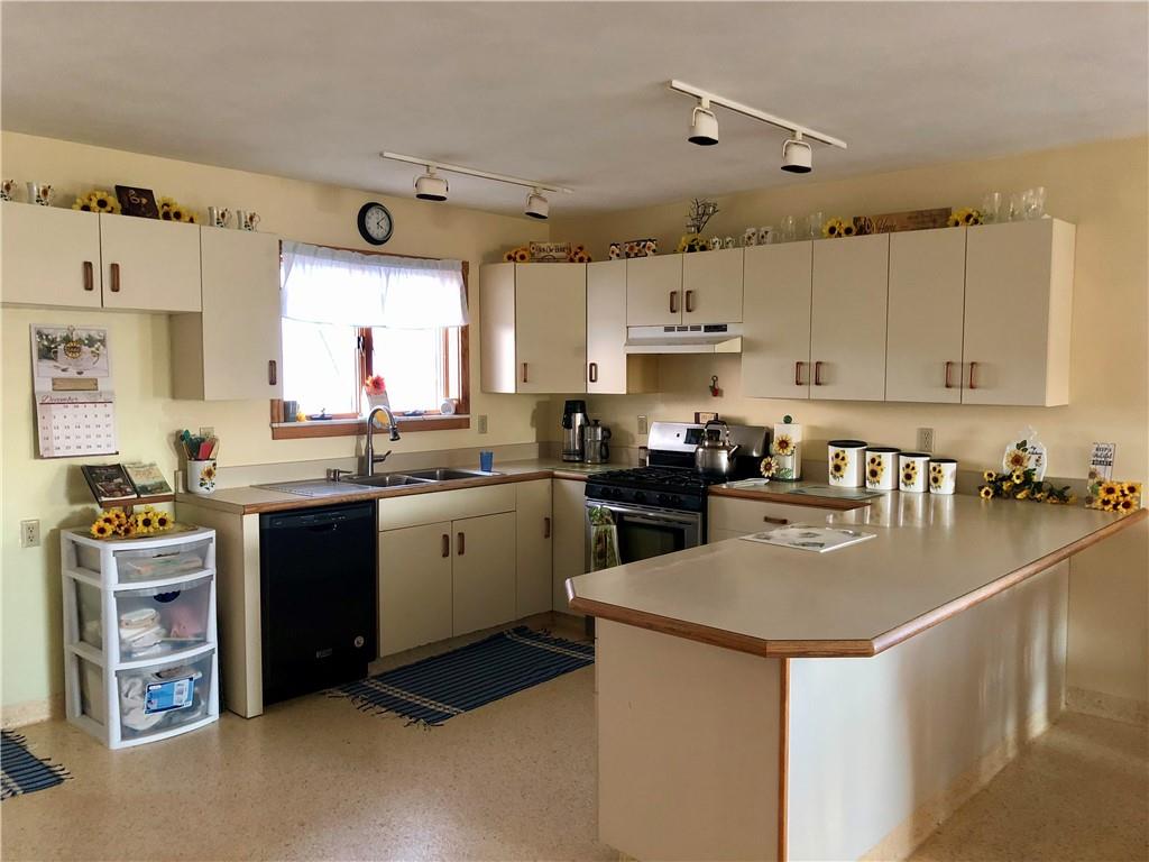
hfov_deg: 63.4
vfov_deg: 49.7
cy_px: 431
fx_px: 929
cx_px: 574
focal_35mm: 28
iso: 80
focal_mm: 3.99
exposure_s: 1/8
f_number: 1.8
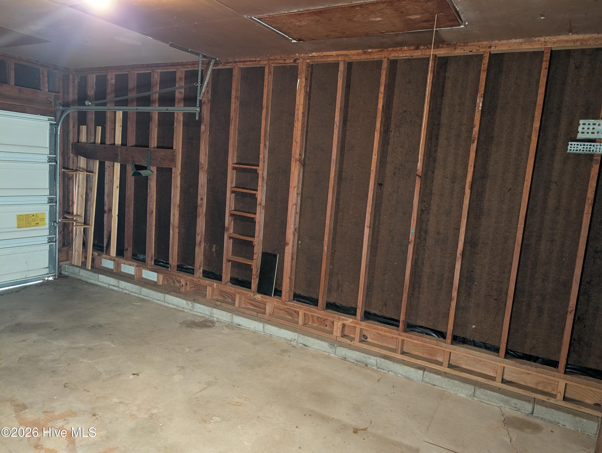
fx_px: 418
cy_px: 226
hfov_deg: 71.5
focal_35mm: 24
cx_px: 301
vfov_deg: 56.9
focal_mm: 6.9
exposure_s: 1/57.6
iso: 1304
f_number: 1.68
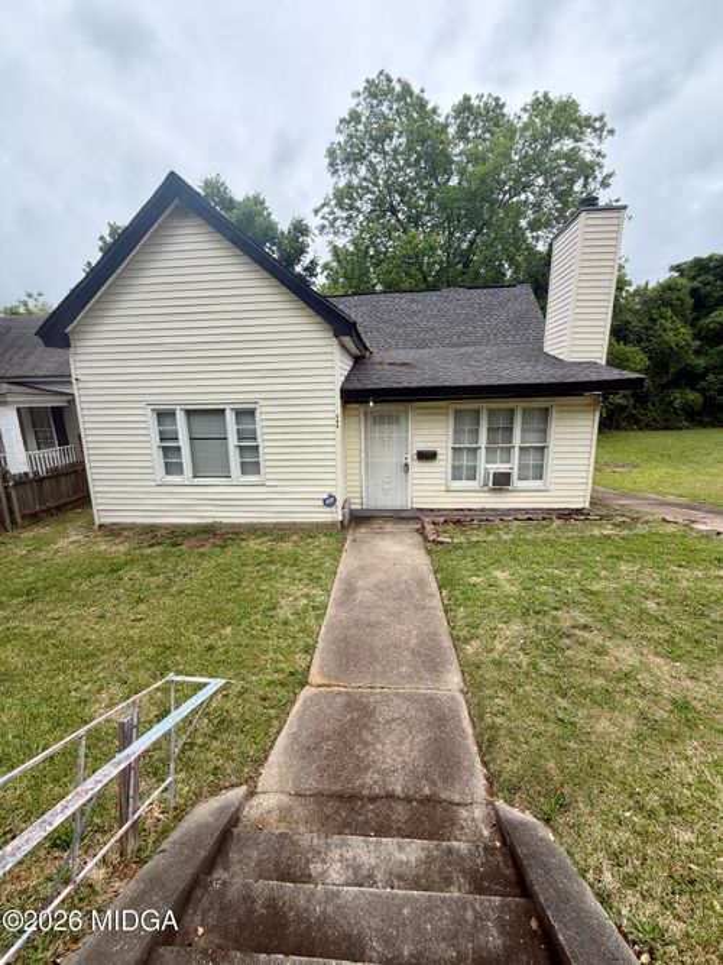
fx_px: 390
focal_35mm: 14
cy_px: 482
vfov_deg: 102.1
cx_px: 362
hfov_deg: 85.7
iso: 32
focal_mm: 2.22
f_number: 2.2
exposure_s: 1/770
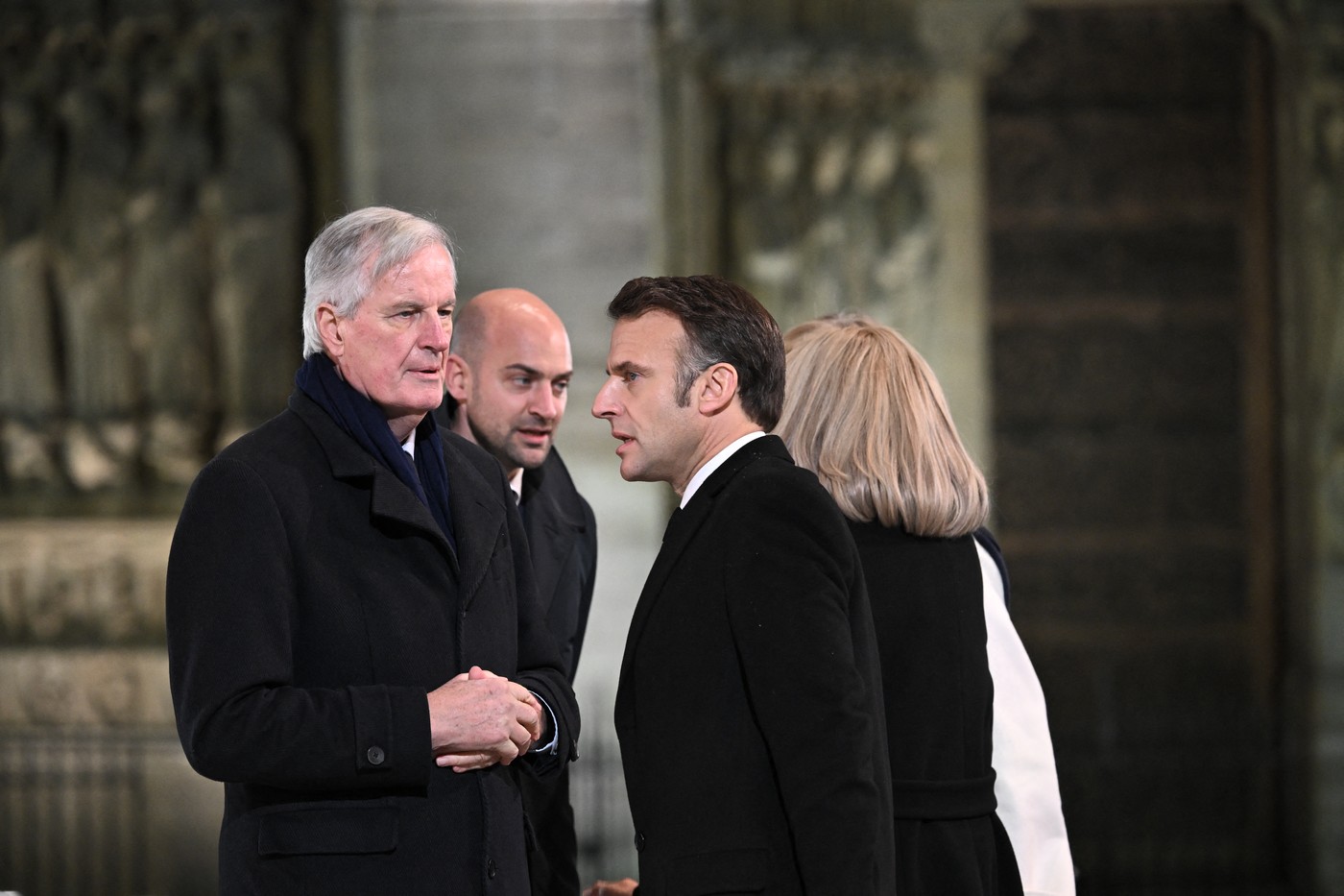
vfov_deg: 6.2
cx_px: 672
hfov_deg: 9.4
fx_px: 8212
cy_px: 448
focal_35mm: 220
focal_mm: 220
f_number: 5.6
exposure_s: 1/320
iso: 3200
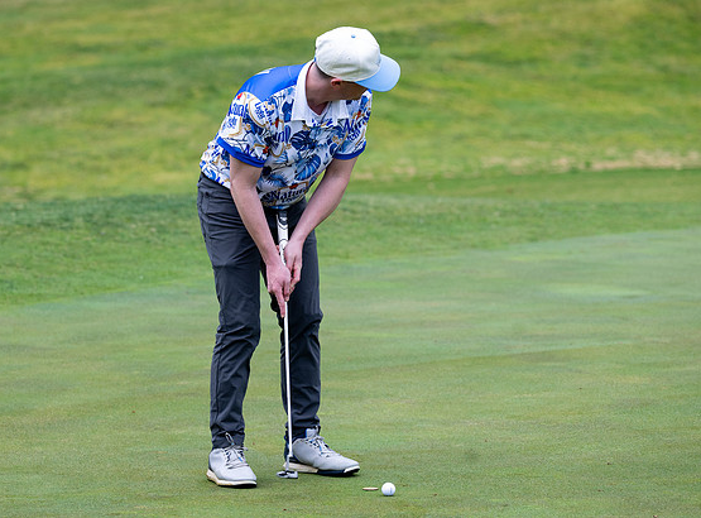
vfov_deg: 6.3
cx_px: 317
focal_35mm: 233
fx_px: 4693
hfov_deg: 8.5
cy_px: 235
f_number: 5
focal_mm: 185
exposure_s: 1/500
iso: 400
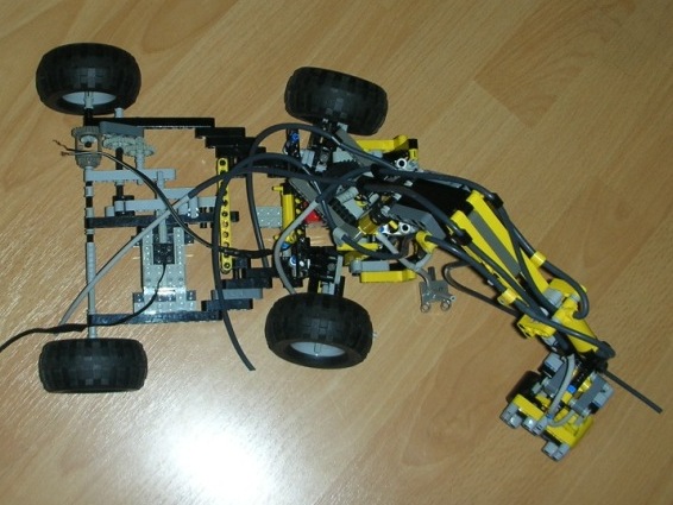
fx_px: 681
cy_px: 252
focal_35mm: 35
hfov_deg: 52.6
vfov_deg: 40.7
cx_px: 336
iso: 50
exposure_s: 1/60.1
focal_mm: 5.8
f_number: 3
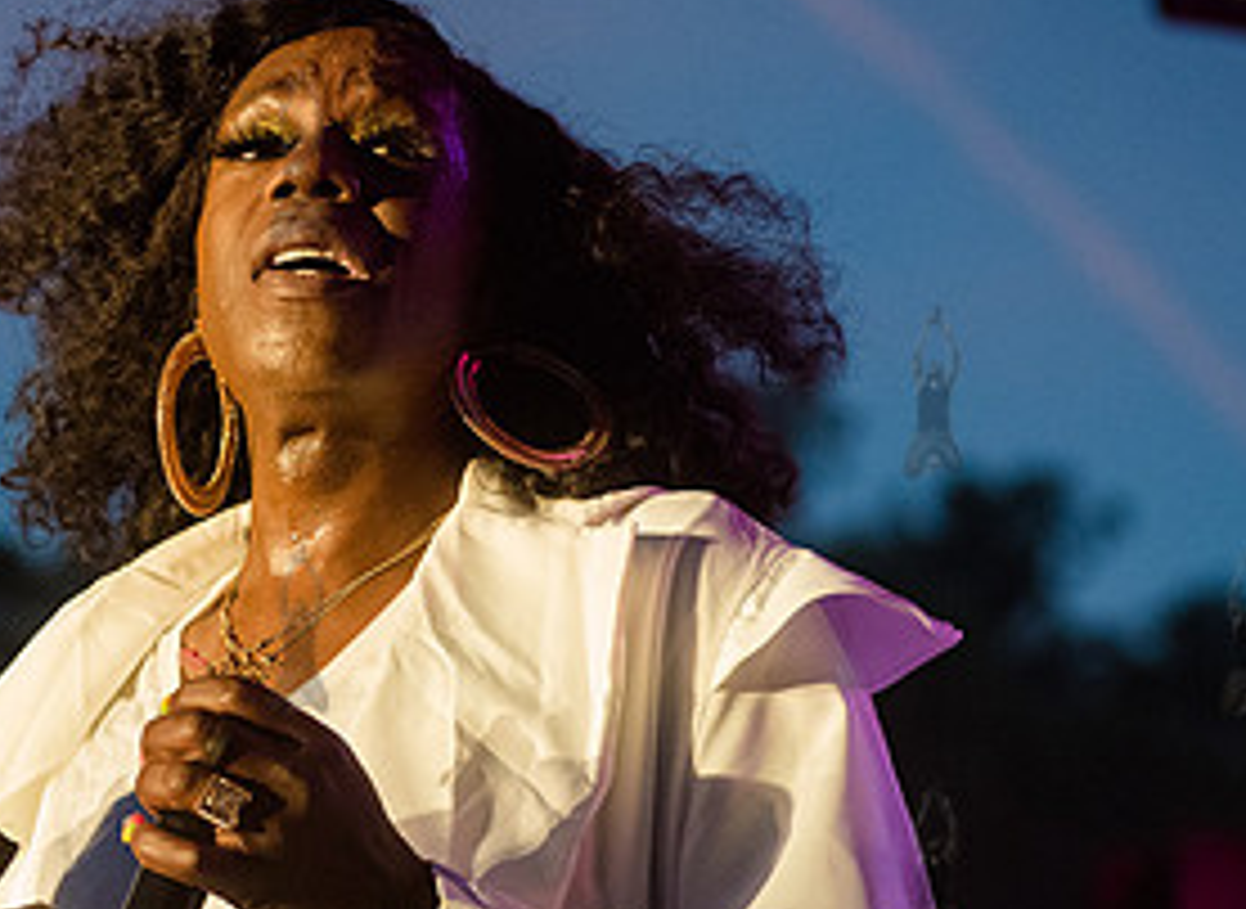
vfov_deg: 5.7
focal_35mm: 256
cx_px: 36
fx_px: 9124
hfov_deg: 7.8
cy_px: 536
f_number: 4
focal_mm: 105
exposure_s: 1/800
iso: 4000
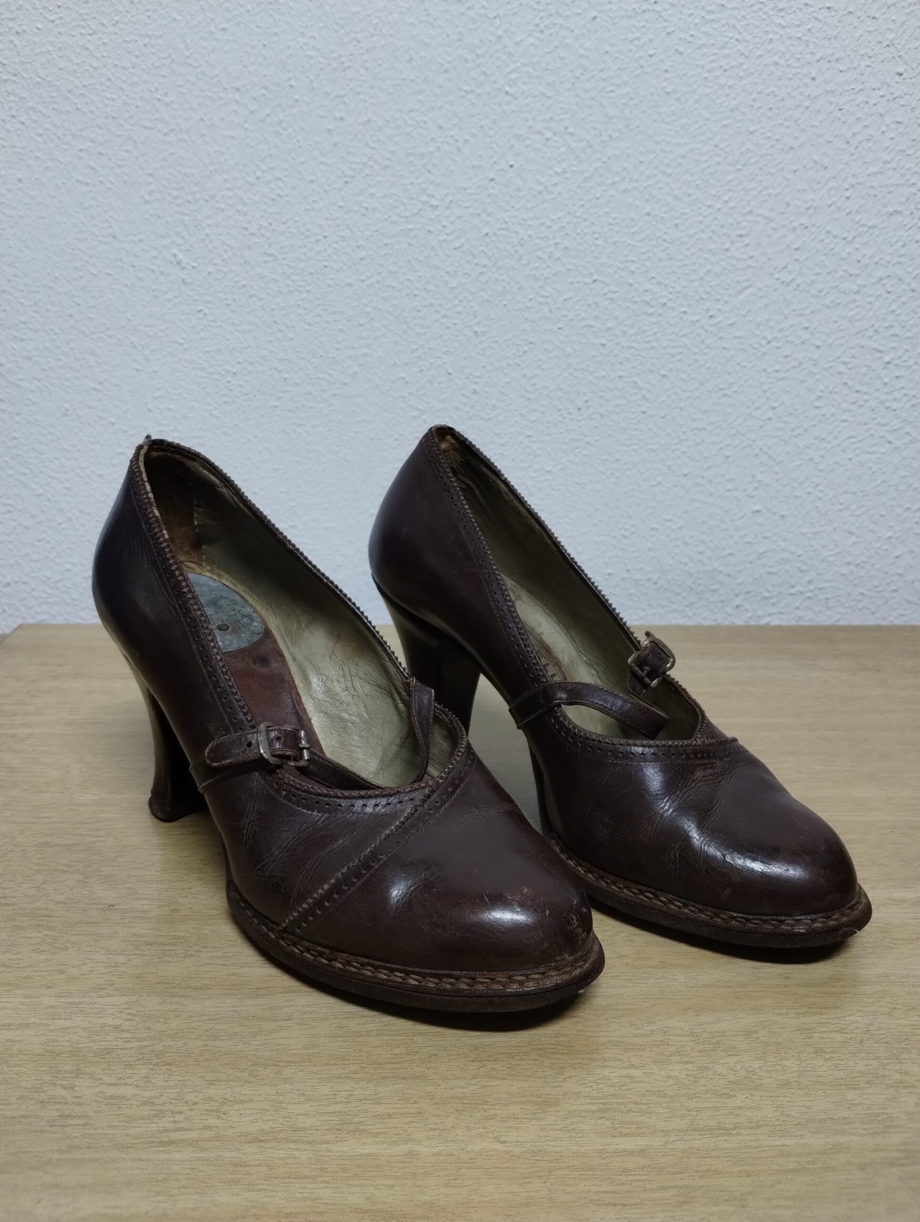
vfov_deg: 63.4
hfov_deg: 49.9
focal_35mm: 28
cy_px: 611
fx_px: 990
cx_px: 460
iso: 606
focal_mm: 4.27
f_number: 1.8
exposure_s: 1/30
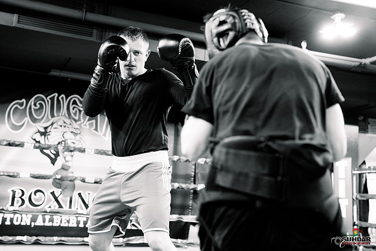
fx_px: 522
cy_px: 126
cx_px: 188
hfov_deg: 39.6
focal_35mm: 50
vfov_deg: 27.0
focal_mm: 50
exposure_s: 1/320
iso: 4000
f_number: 2.5
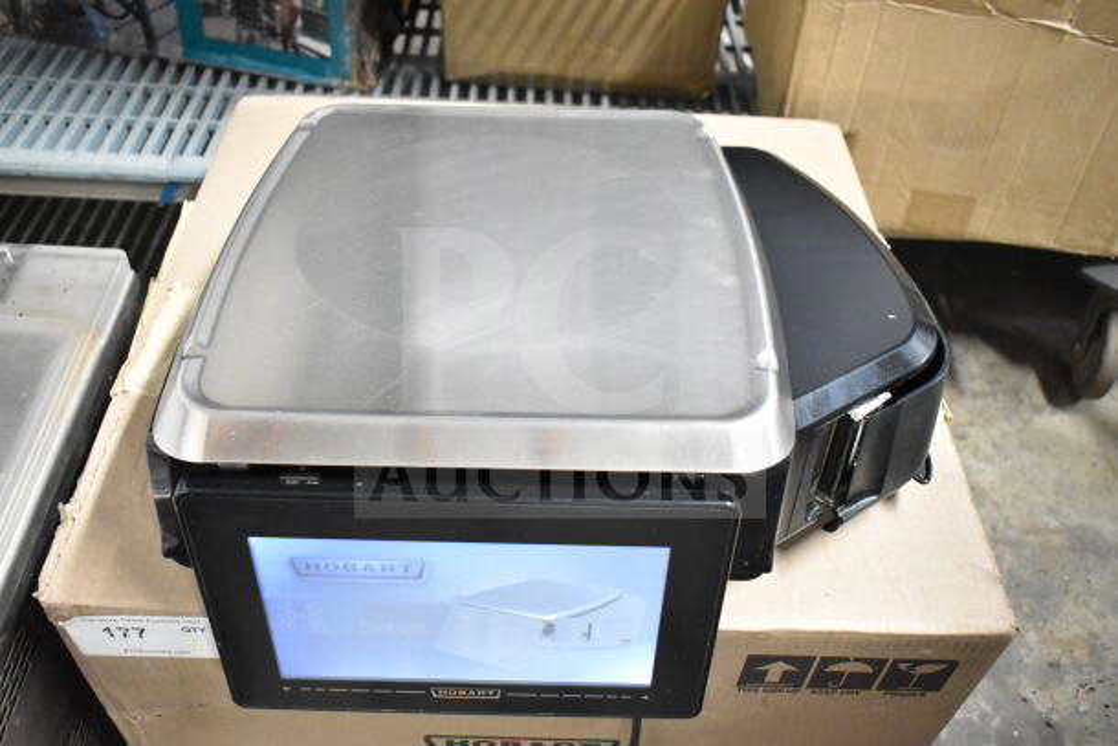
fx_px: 978
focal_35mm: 32
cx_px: 559
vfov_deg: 41.7
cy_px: 373
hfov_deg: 59.5
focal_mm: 21
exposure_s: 1/30
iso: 7200
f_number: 3.8
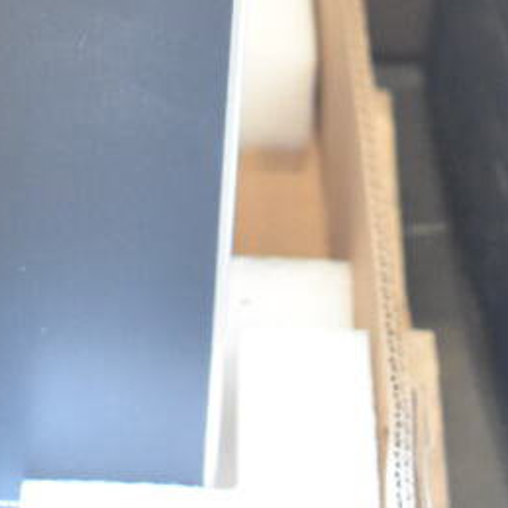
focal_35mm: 122
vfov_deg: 13.2
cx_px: 75
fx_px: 2017
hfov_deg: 14.2
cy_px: -345
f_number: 4
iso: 6400
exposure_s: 1/40
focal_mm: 27
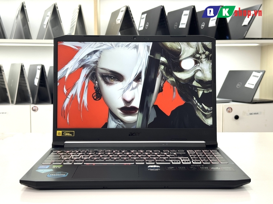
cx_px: 136
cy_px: 102
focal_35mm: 48
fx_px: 379
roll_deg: +0.8
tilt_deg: -5.7
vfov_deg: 30.3
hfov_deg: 39.7
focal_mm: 6.76
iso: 80
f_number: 1.78
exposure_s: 1/121
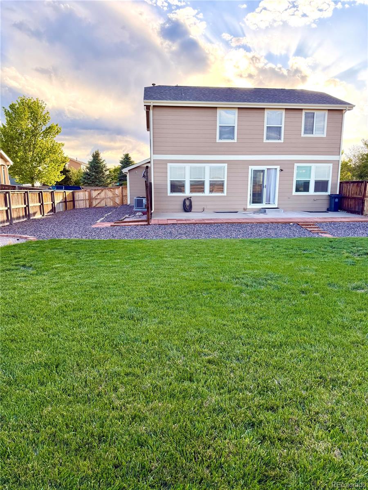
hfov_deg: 56.8
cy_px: 245
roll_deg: -0.3
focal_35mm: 24
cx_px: 184
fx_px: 340
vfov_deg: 71.6
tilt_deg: -9.8
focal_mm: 6.76
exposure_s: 1/943
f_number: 1.78
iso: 100
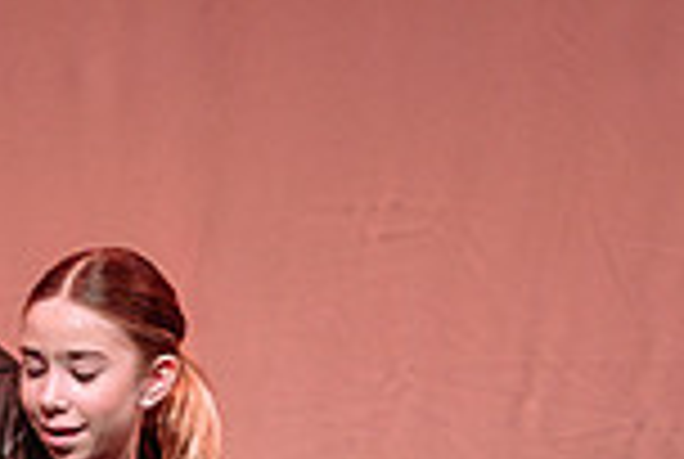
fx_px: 17286
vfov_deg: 1.5
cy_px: 719
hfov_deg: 2.3
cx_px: 199
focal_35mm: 908
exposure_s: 1/500
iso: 1250
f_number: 2.8
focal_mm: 200
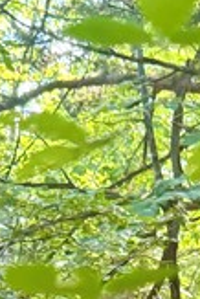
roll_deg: -2.7
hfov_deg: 8.6
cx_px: 279
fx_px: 1305
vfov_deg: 11.1
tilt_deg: -10.7
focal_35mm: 157
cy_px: 697
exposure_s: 1/110
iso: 200
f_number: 1.78
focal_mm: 6.76
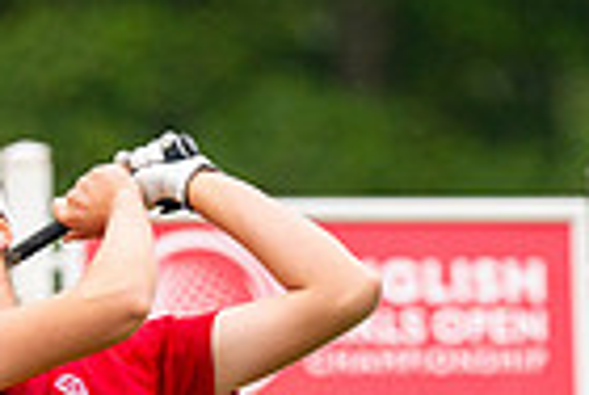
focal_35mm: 1368
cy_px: 724
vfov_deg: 1.0
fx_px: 22430
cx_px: 219
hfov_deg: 1.5
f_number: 4
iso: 400
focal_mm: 300
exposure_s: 1/1600
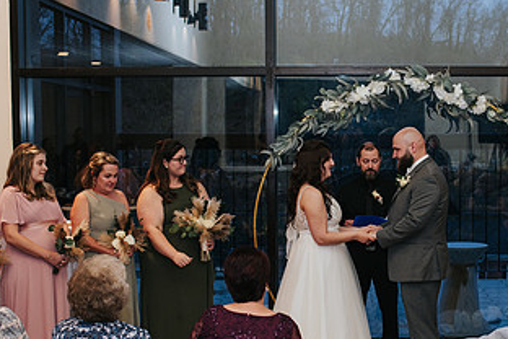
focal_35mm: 68
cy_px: 204
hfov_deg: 29.3
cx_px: 360
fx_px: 959
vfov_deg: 20.0
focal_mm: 35
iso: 800
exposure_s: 1/200
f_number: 3.2
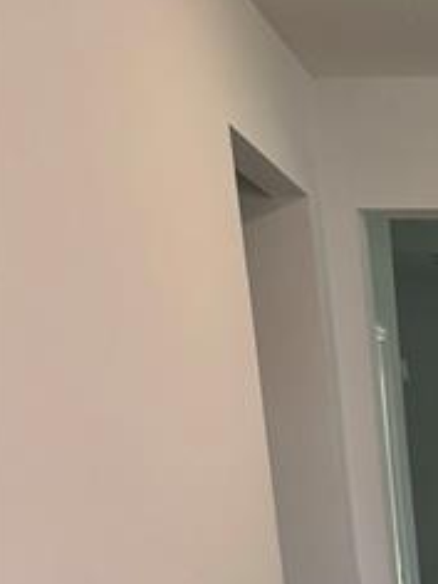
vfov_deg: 21.1
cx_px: 698
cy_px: 881
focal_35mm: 78
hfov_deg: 16.8
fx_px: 1316
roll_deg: +0.9
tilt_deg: -18.6
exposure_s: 1/150
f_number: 1.78
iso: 200
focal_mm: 6.76
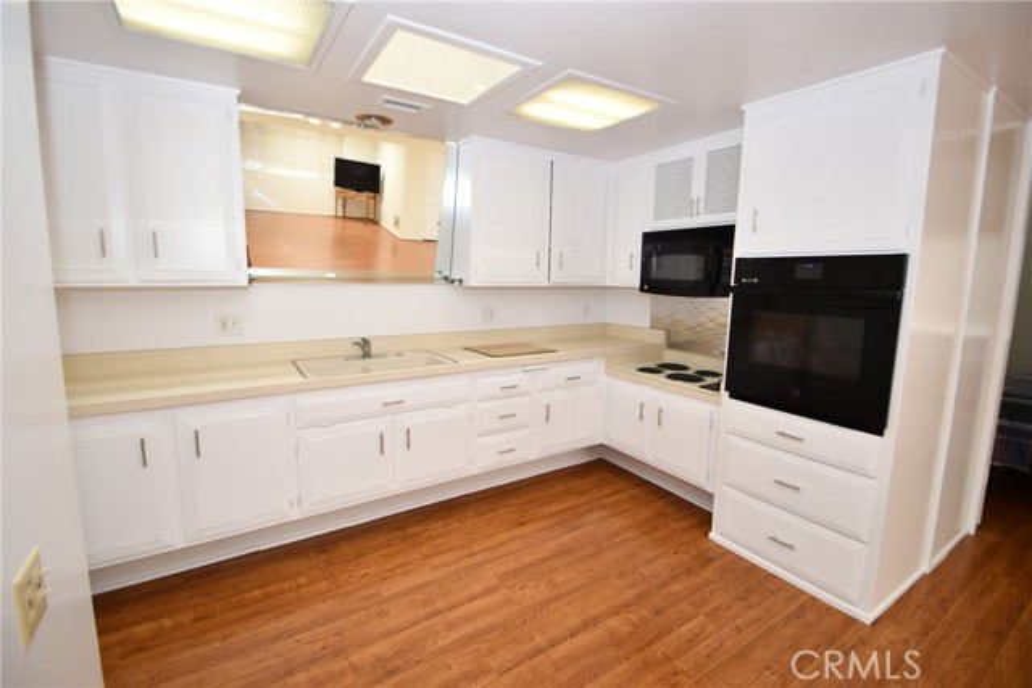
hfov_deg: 100.4
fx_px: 430
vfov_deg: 77.4
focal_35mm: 15
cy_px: 344
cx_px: 516
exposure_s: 1/60
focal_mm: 10
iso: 250
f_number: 4
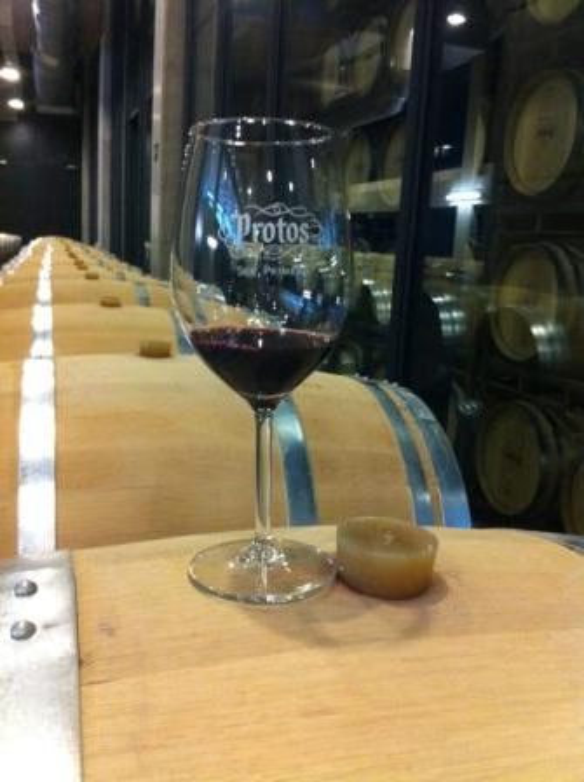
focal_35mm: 35
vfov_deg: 52.7
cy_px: 391
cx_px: 292
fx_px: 789
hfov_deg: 40.6
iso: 500
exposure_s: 1/15
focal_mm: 3.85
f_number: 2.8
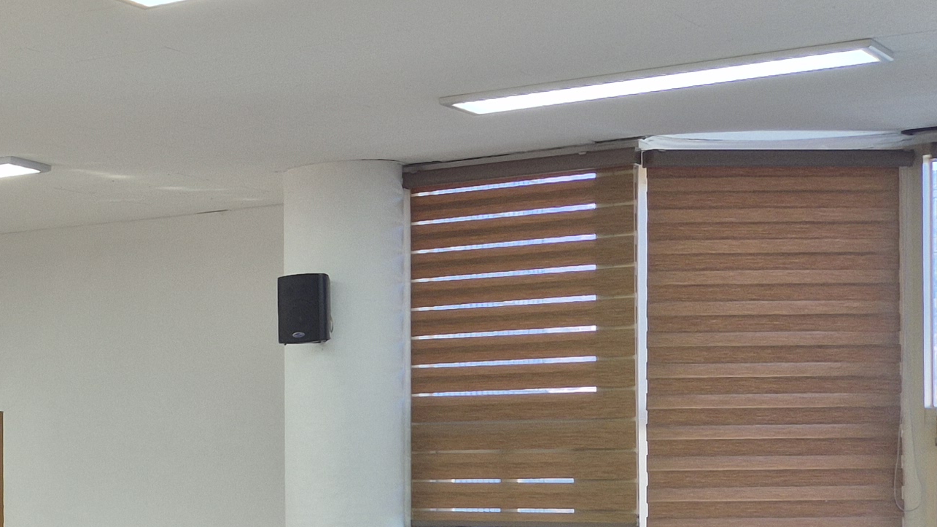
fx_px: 1938
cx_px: -389
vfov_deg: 15.4
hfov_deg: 23.0
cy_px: 451
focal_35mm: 78
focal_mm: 5.4
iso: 40
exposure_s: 1/120
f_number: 1.8
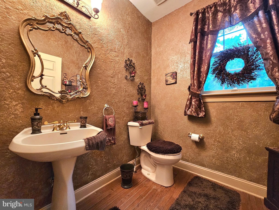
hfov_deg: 106.2
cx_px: 140
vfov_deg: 89.9
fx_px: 105
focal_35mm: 13
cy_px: 105
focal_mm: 2.2
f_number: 2.2
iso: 640
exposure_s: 1/30
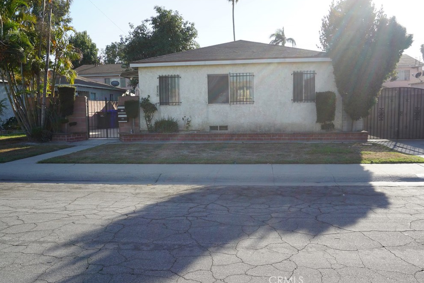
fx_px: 365
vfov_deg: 42.3
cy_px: 140
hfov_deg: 60.3
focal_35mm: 31
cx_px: 216
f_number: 9
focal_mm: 20
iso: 100
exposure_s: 1/100
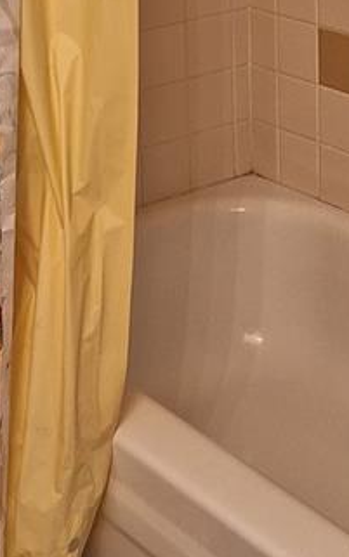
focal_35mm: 91
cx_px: 151
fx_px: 1383
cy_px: 21
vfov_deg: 22.1
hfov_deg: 14.4
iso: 64
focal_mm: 5.54
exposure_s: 1/40
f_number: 1.8
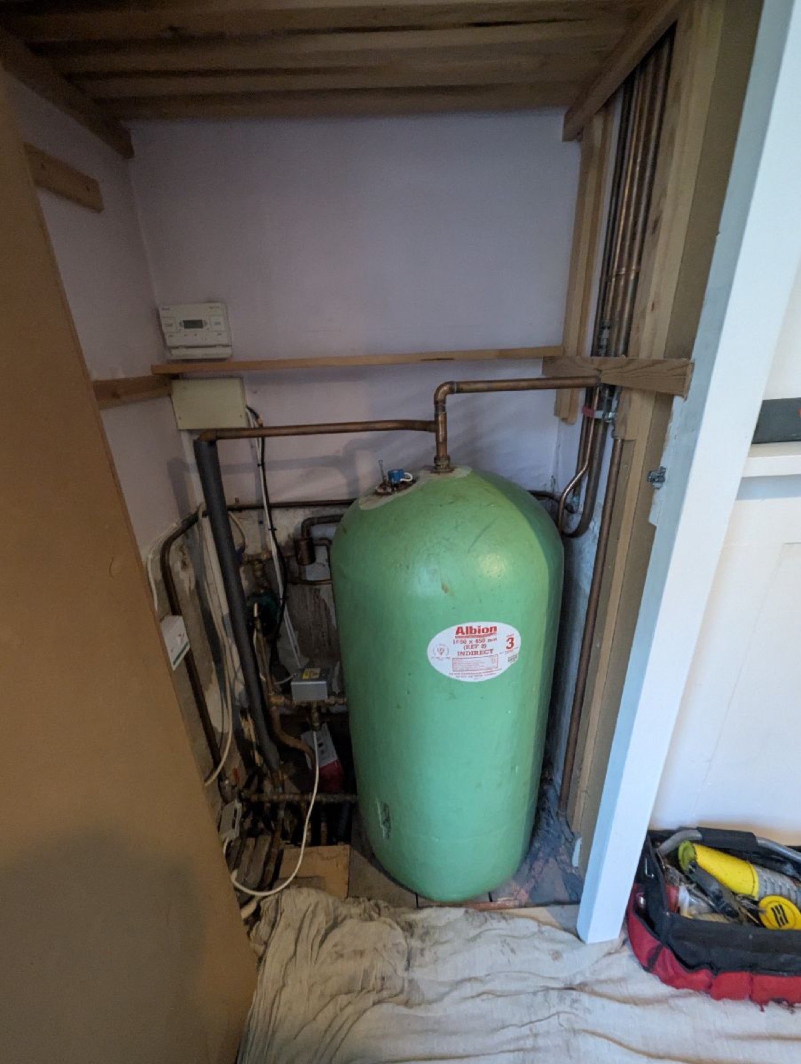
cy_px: 532
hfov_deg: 90.0
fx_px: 400
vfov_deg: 106.1
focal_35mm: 13
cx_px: 400
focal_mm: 1.95
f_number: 2.2
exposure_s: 1/36.2
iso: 619
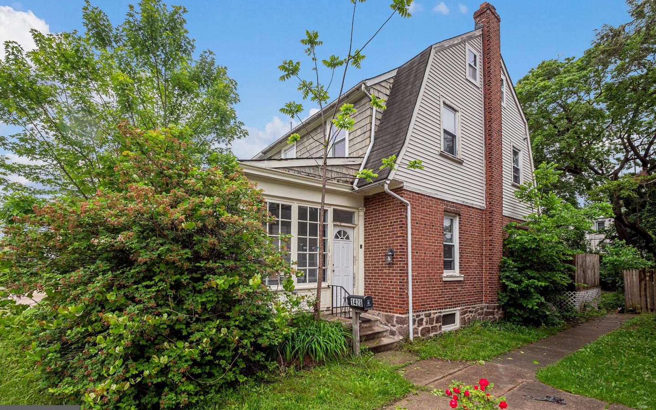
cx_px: 328
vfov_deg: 67.8
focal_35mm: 17
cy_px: 185
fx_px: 304
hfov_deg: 94.4
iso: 200
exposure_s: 1/200
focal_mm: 8
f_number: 5.6
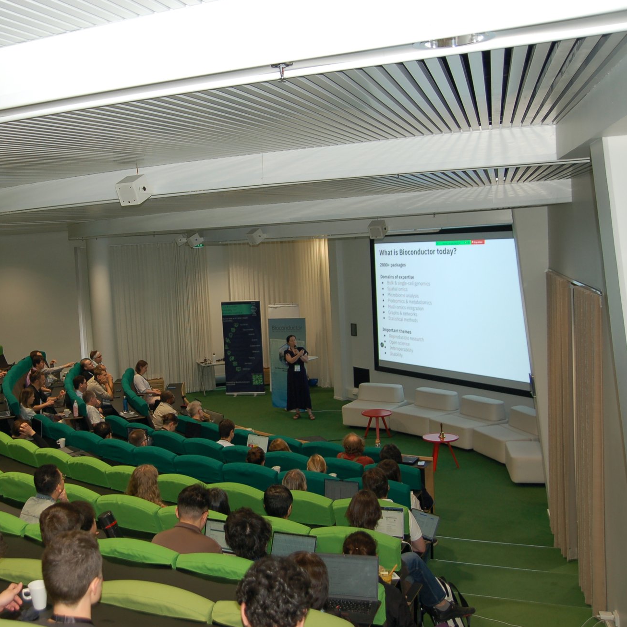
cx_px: 186
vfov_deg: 42.8
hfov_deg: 42.0
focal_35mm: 39
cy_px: 309
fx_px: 799
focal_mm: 20
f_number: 2.8
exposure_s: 1/60
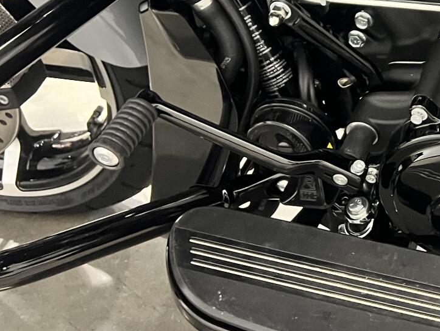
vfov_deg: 20.1
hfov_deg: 24.4
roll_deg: +1.8
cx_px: 531
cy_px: 42
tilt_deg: -26.5
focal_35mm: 72
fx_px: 915
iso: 500
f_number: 1.5
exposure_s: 1/40
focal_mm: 5.7
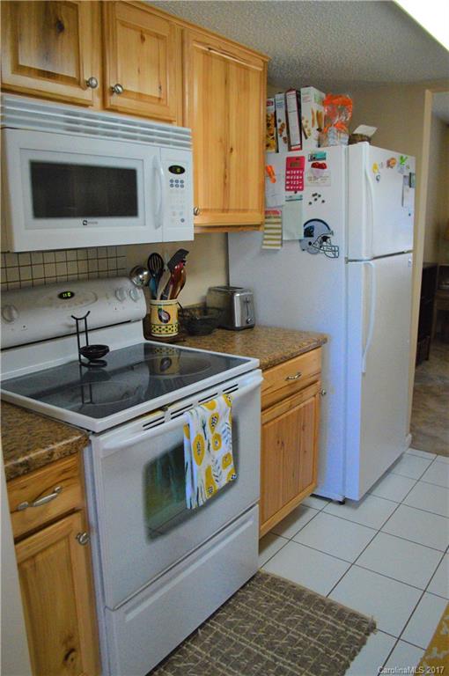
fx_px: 506
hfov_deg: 47.8
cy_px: 338
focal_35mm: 27
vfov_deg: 67.4
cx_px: 224
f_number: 3.5
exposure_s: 1/250
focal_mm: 18
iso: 3200
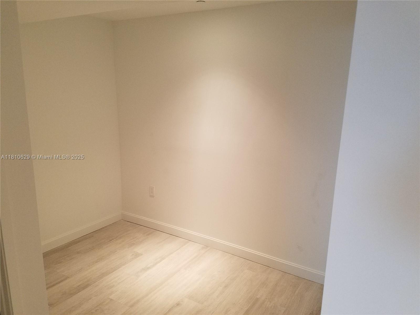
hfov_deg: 67.3
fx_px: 315
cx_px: 210
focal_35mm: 26
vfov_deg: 53.1
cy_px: 158
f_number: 1.7
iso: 200
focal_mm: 4.2
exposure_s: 1/40
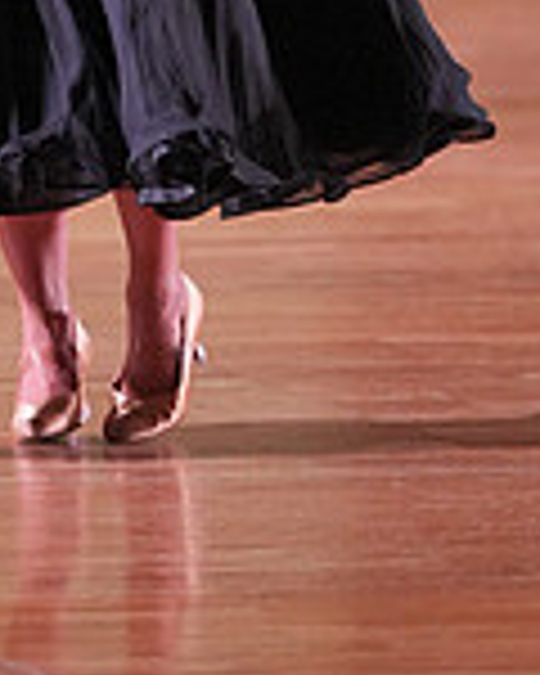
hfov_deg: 2.8
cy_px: -266
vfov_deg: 3.5
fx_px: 10888
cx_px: -20
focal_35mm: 545
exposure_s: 1/640
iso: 3200
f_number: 2.8
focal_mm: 150
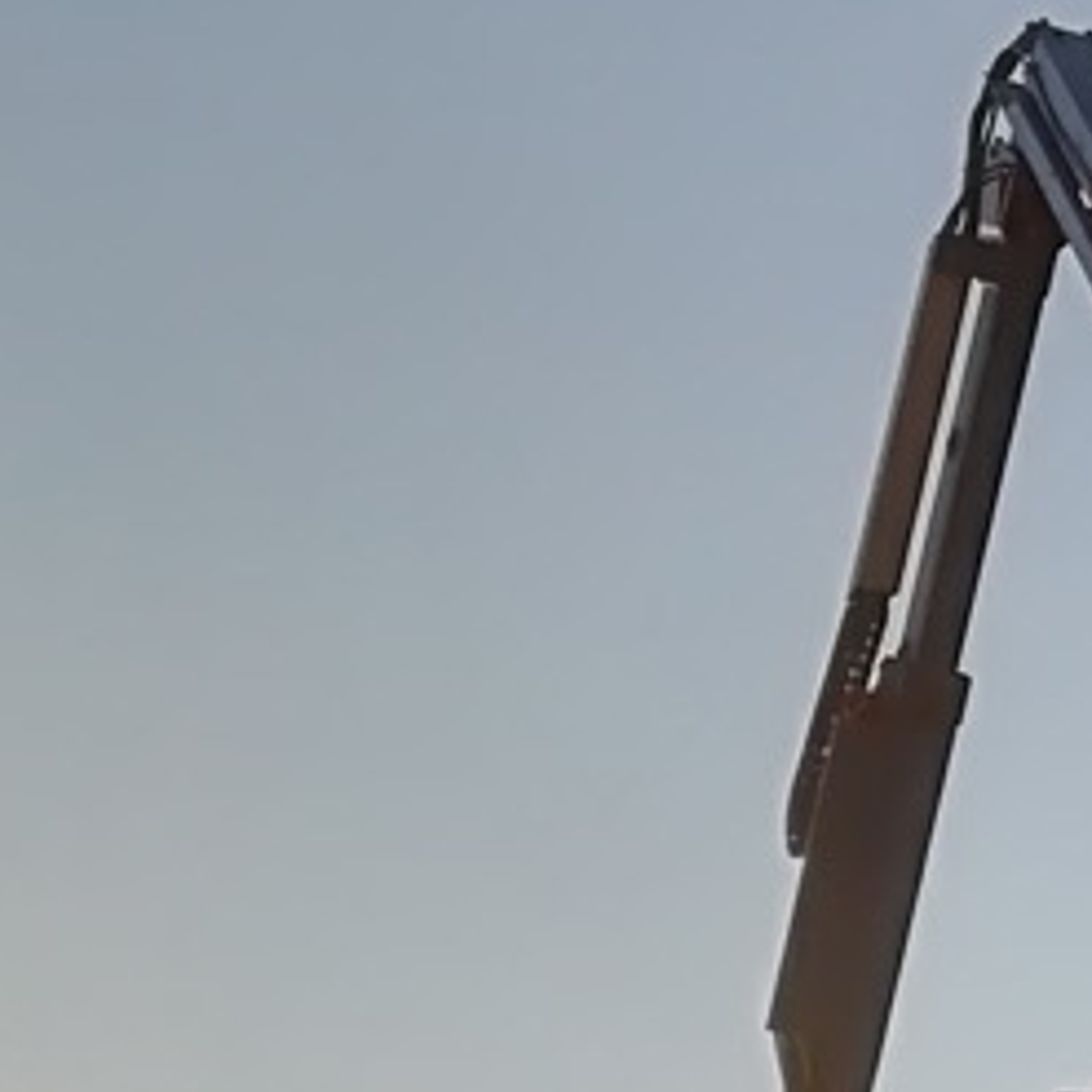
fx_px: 4783
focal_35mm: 134
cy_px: 329
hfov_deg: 12.3
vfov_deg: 13.0
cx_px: 1711
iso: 50
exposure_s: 1/658
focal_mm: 3.83
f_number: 2.2
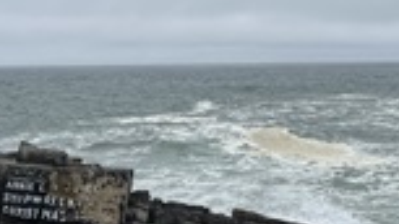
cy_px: 108
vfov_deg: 15.5
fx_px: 825
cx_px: 240
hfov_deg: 27.1
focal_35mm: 78
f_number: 1.6
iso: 50
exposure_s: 1/6897
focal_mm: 5.1
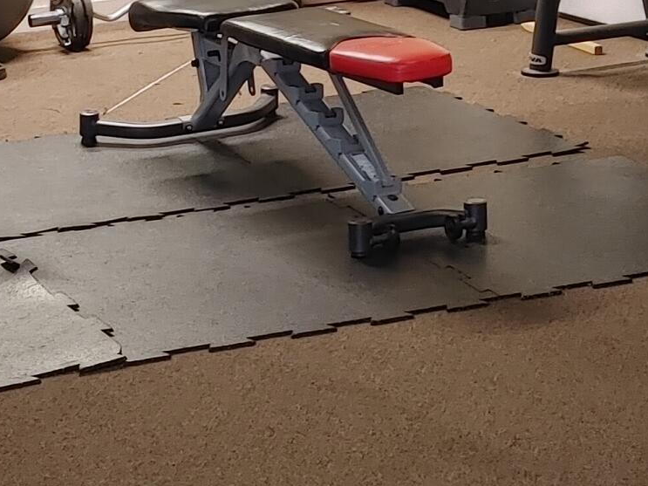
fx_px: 1965
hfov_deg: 18.7
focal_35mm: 105
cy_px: -94
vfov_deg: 13.7
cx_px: 322
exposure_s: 1/60
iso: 450
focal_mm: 4.81
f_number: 1.8
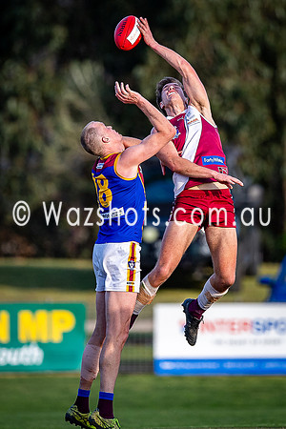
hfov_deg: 1.3
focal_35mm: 1084
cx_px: 169
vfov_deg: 1.9
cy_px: 119
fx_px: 12921
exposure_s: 1/1600
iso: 500
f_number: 4
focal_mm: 500
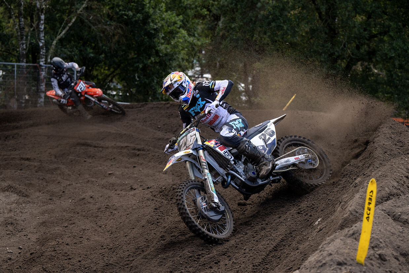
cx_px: 204
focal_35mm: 93
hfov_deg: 21.9
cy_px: 136
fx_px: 1057
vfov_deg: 14.7
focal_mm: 93
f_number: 4.5
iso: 450
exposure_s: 1/1250
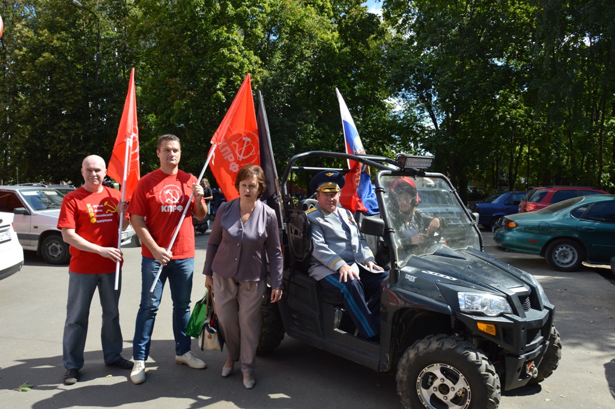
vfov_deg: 47.9
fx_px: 461
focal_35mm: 27
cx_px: 308
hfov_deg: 67.4
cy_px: 204
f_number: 7.1
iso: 100
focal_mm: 18
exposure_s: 1/200
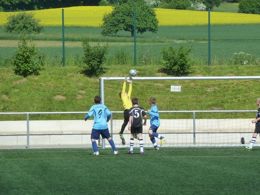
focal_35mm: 302
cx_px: 131
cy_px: 97
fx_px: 2269
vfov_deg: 4.9
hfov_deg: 6.6
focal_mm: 49.2
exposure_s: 1/800
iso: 250
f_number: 5.6
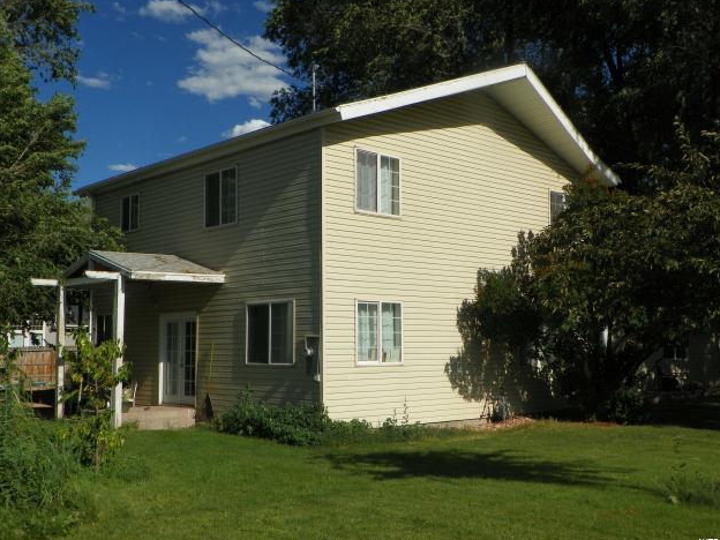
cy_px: 270
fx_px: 853
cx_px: 367
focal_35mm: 41
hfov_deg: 45.8
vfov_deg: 35.1
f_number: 6.3
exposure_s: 1/800
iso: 64
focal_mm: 7.1
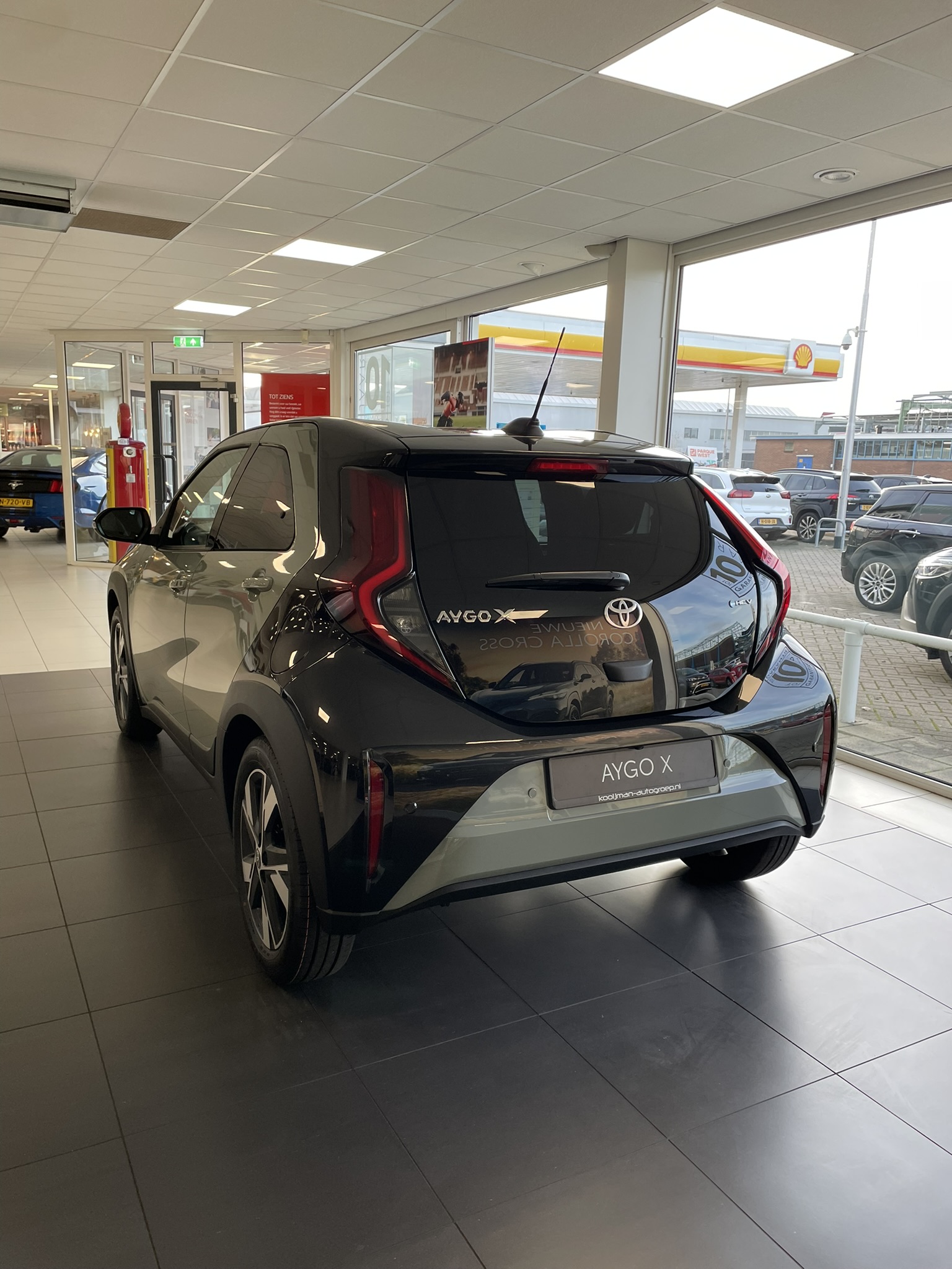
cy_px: 634
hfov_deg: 53.1
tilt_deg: -10.1
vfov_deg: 67.3
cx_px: 476
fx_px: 953
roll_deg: -1.5
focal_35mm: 26
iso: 50
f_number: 1.6
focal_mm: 4.2
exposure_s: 1/121
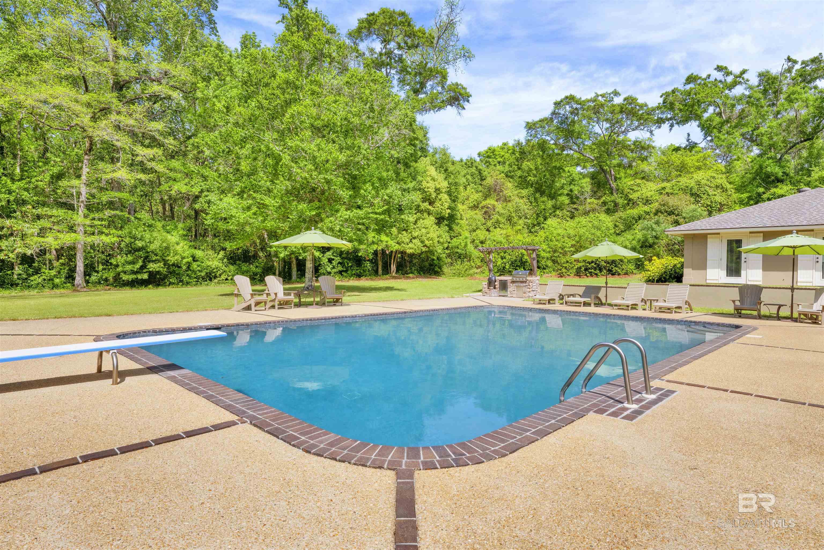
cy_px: 275
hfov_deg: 86.9
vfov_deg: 64.6
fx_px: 435
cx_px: 412
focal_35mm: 19
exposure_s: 1/320
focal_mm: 19
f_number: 11
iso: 400
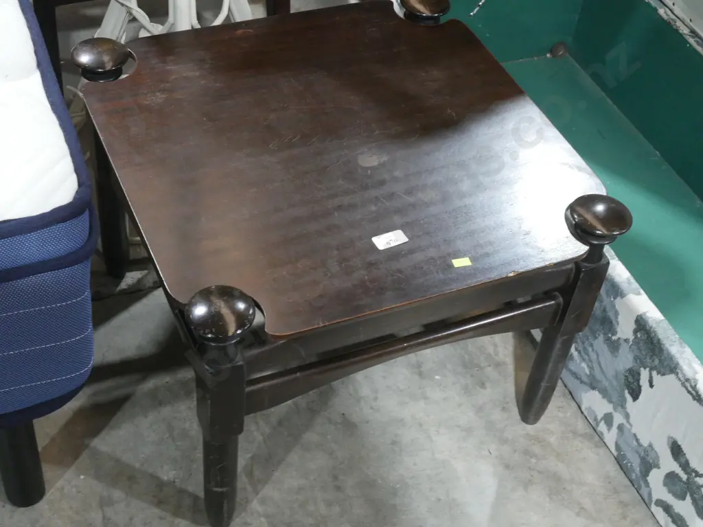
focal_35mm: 54
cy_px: 264
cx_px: 352
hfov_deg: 35.5
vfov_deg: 27.0
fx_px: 1097
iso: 3200
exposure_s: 1/25
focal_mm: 27
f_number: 10
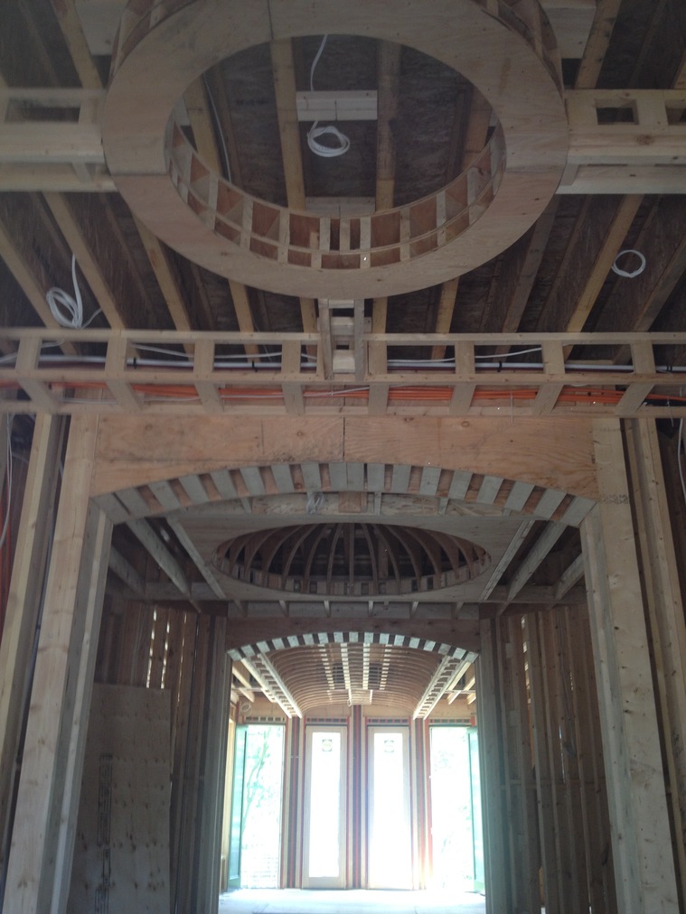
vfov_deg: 52.6
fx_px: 925
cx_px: 343
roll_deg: +0.3
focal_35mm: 35
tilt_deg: +24.2
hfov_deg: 40.7
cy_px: 457
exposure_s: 1/30
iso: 50
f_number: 2.4
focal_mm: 4.28
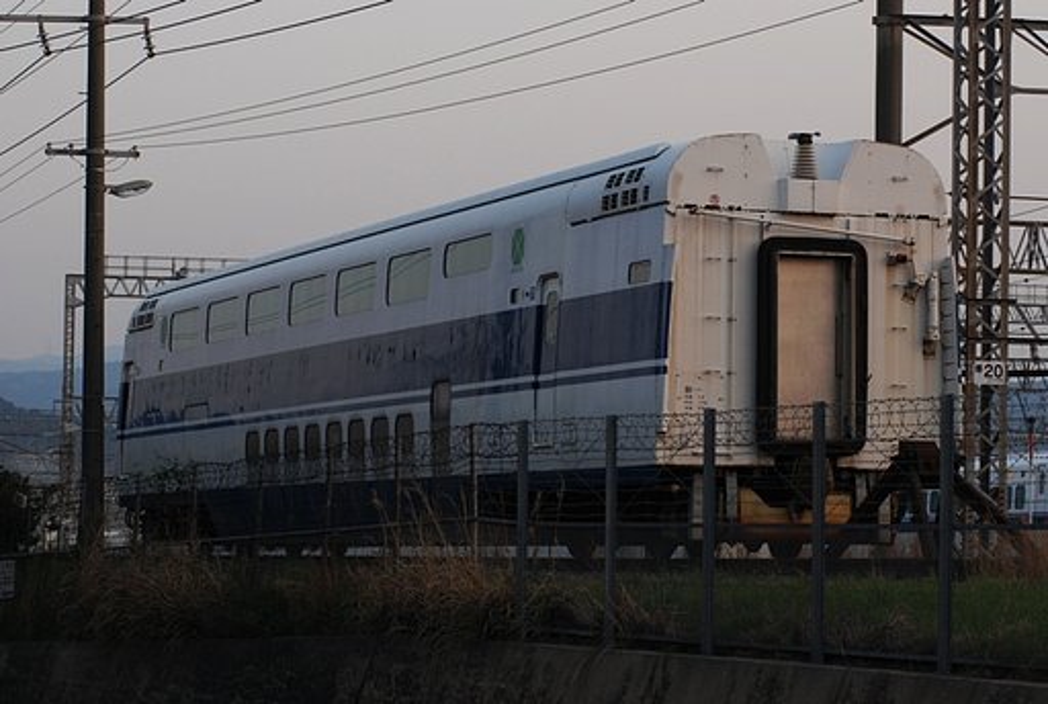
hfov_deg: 17.0
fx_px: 3501
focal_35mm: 120
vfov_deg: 11.5
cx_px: 524
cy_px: 352
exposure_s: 1/250
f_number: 5.6
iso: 400
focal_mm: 80
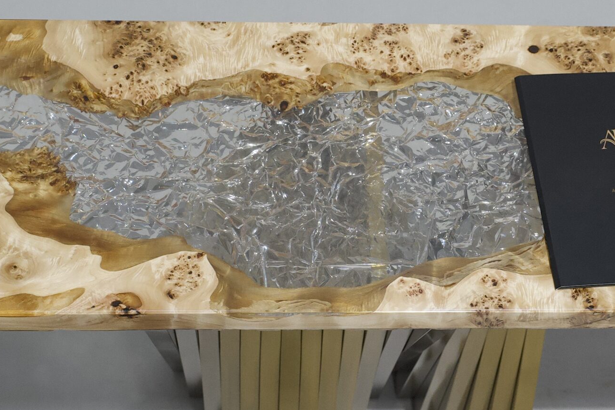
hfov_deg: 25.0
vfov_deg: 16.9
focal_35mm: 81
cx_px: 354
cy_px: 215
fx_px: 1384
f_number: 5.6
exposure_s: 1/60
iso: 4000
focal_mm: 41
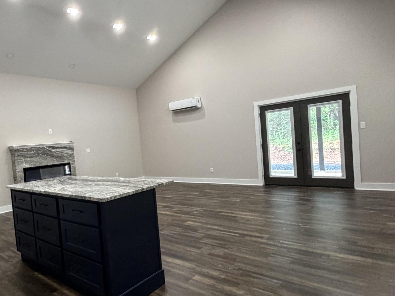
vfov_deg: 56.8
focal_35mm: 24
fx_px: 274
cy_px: 157
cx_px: 123
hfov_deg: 69.0
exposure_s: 1/60
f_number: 2.2
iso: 320
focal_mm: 2.22
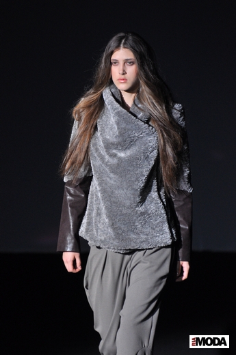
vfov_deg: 6.9
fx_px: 2960
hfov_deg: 4.6
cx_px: 118
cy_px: 178
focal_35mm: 300
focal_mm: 200
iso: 800
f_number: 4
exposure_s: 1/250
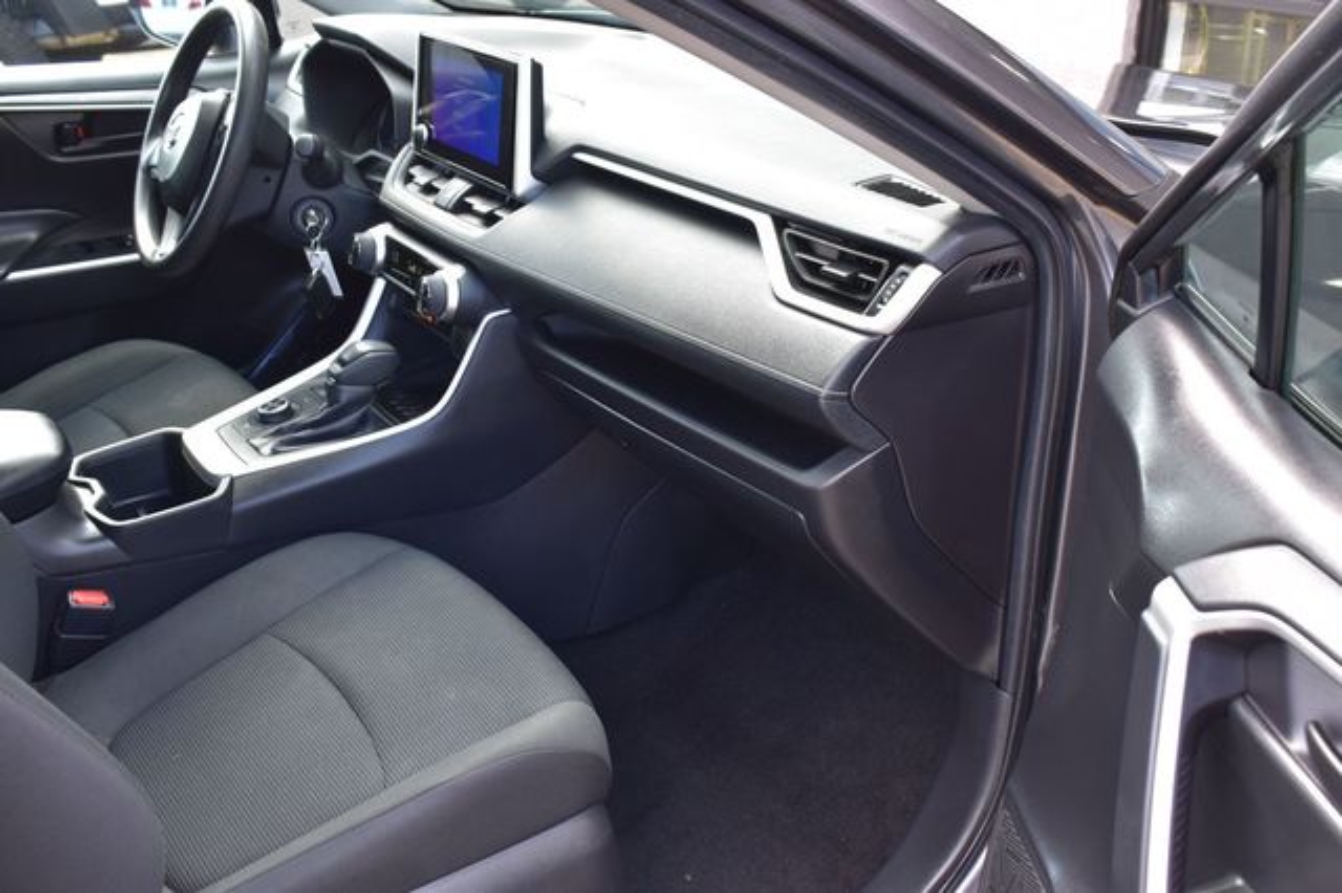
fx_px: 1397
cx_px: 671
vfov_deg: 35.5
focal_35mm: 38
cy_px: 446
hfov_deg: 51.3
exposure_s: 1/50
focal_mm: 25
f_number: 8
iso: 400
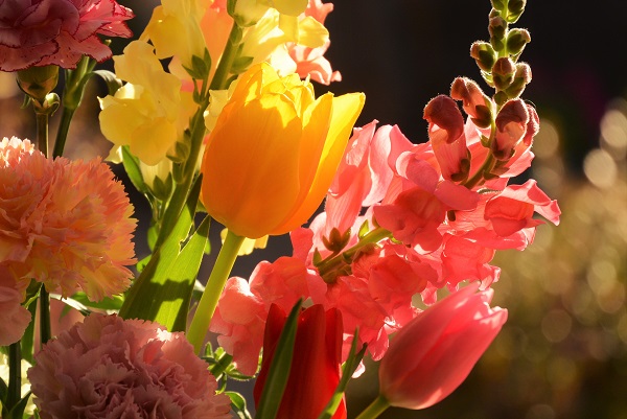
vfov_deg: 4.6
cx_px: 314
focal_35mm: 297
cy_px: 210
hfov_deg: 6.9
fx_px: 5176
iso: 200
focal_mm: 110
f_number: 5.6
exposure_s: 1/320
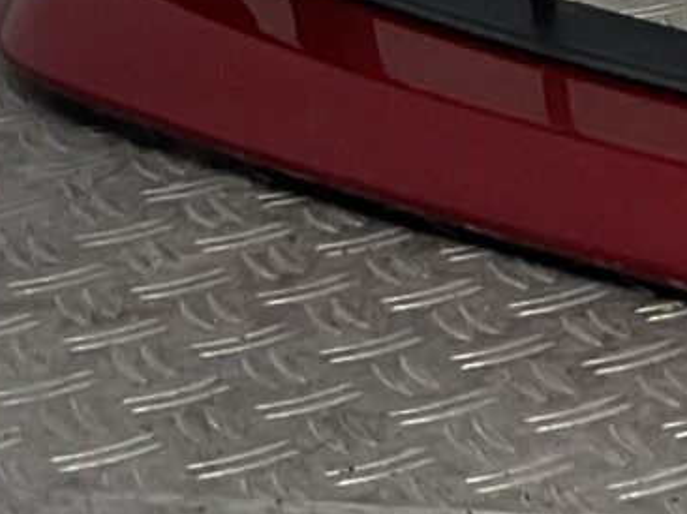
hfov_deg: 8.5
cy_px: -657
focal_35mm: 203
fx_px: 4026
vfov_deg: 7.0
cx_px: 1866
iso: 16
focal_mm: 3
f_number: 1.8
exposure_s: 1/346
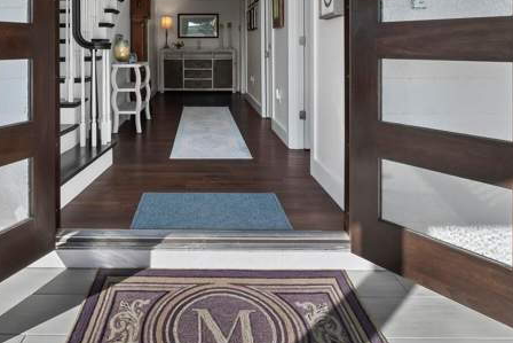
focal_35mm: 26
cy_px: 42
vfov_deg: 45.5
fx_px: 371
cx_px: 194
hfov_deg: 68.3
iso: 320
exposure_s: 1/100
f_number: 13
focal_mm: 7
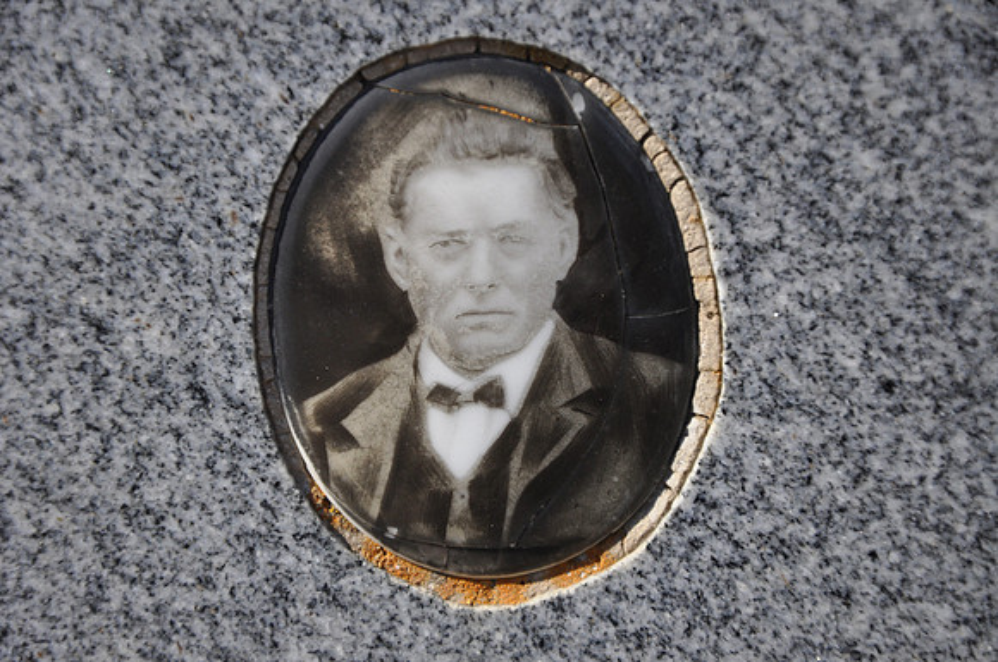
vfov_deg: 8.7
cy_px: 331
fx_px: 4360
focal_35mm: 158
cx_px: 499
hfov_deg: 13.1
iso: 400
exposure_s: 1/400
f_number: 5.6
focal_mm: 105
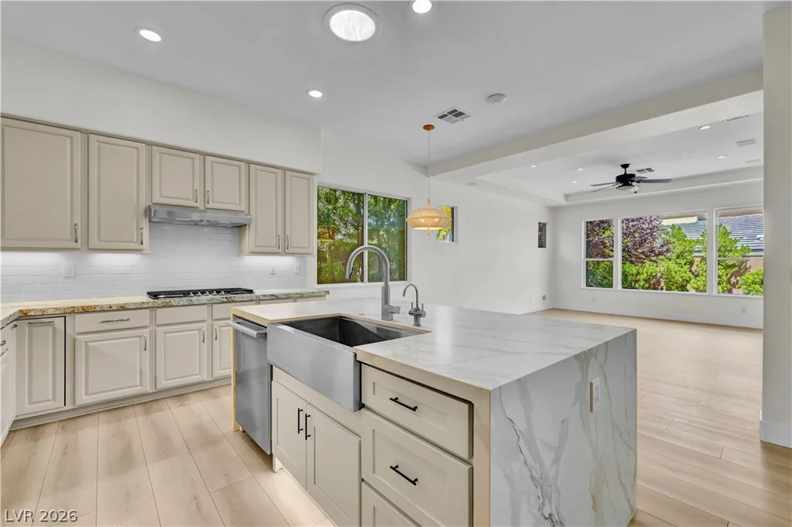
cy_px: 264
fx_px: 341
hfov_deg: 98.6
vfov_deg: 75.4
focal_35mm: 16
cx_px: 396
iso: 400
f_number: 9
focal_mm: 15.5
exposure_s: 1/60
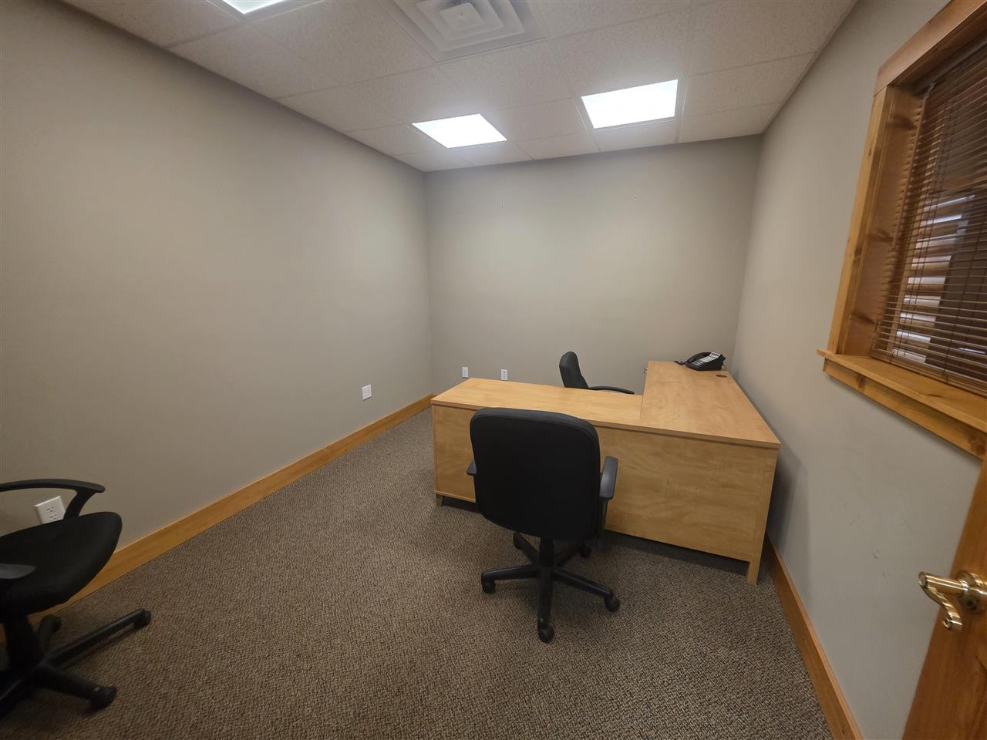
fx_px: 371
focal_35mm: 13
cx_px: 494
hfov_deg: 106.2
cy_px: 370
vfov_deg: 89.9
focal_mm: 2.2
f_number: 1.9
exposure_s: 1/60
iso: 500
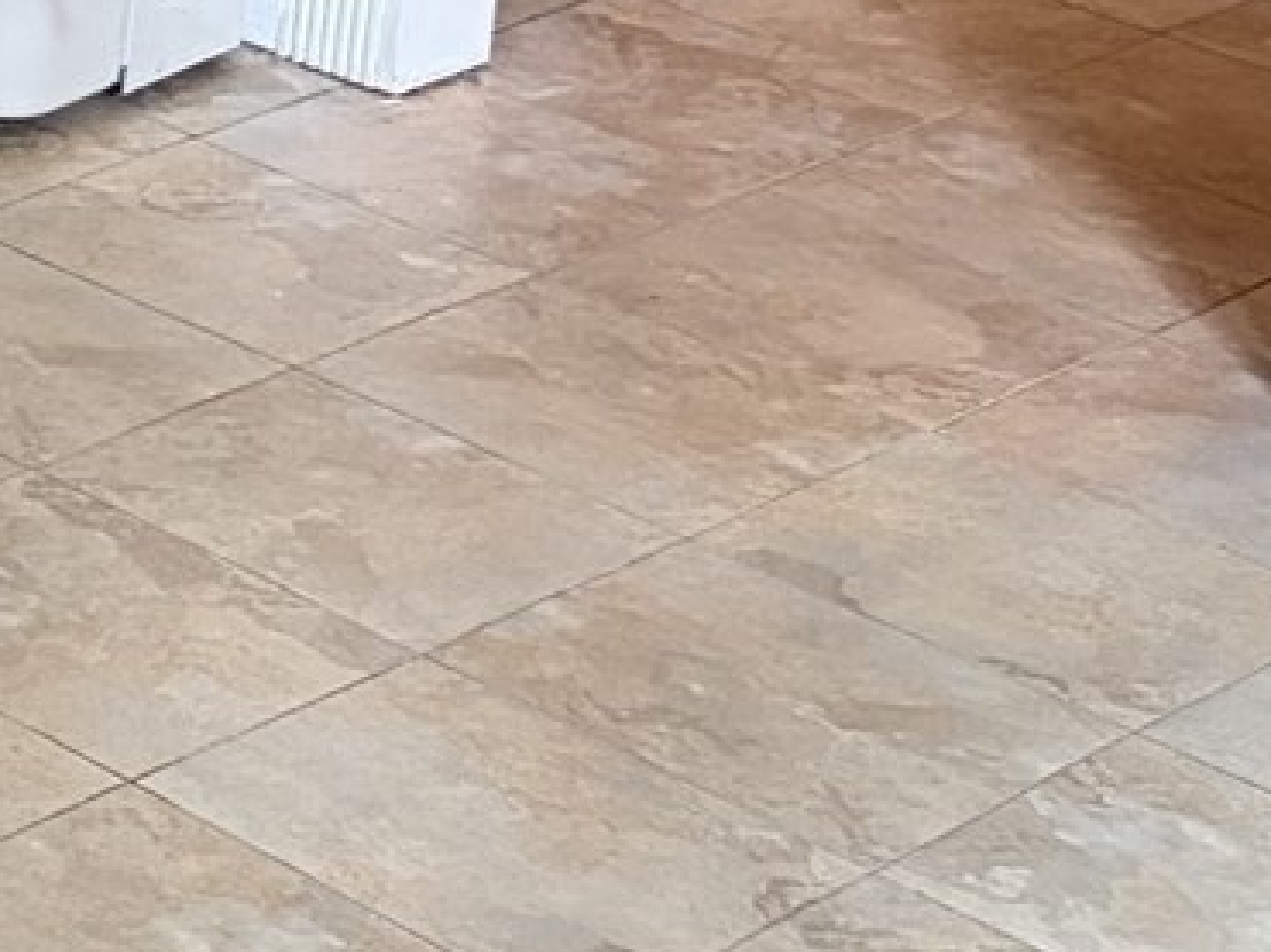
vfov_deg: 9.6
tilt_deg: -12.1
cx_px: -1769
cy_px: -1004
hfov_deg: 11.4
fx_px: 5284
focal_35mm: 144
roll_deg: -2.1
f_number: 1.6
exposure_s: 1/60
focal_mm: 5.96
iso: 400
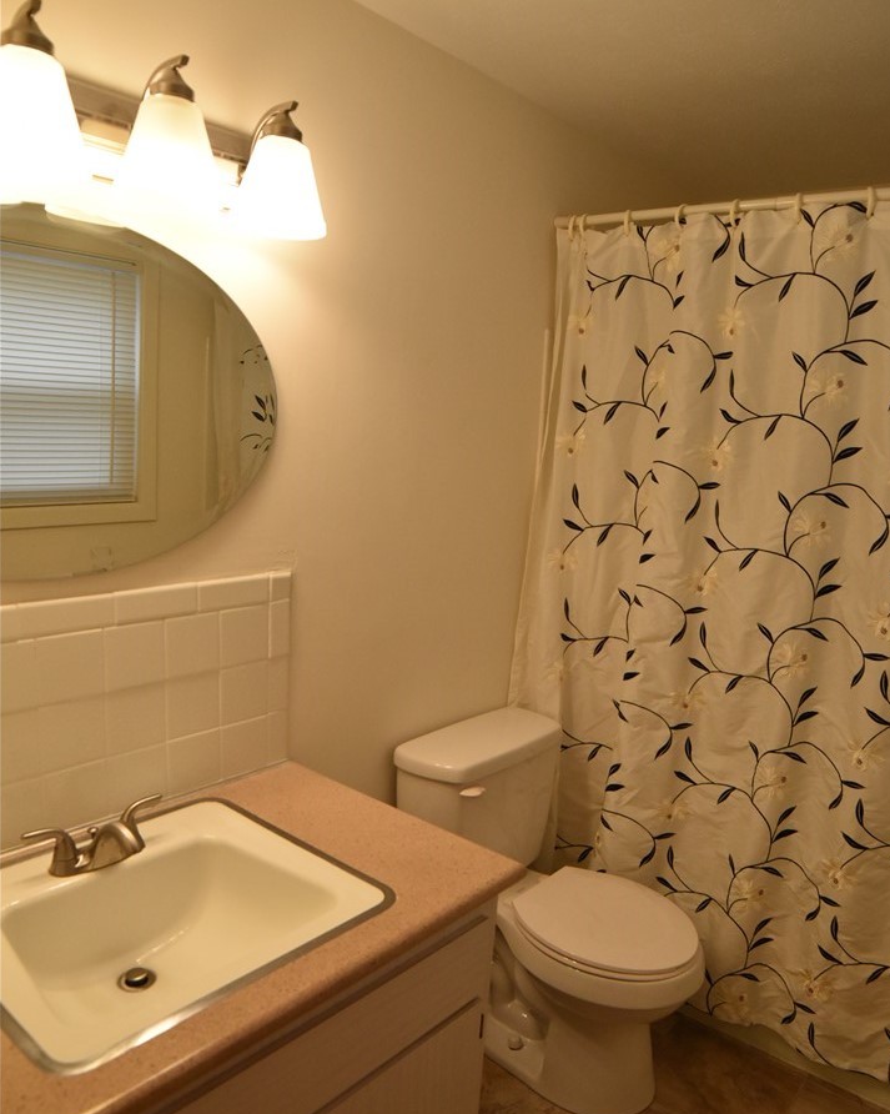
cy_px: 608
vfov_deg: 70.2
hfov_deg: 58.7
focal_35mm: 24
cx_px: 451
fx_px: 791
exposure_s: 1/1000
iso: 2000
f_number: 3.5
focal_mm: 14
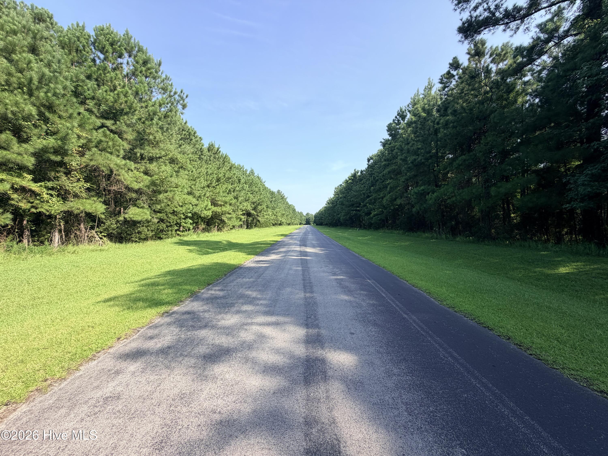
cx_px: 304
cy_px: 228
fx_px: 246
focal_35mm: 14
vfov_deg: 85.7
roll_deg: -0.2
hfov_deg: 102.1
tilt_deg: -0.7
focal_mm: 2.22
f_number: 2.2
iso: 40
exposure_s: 1/701
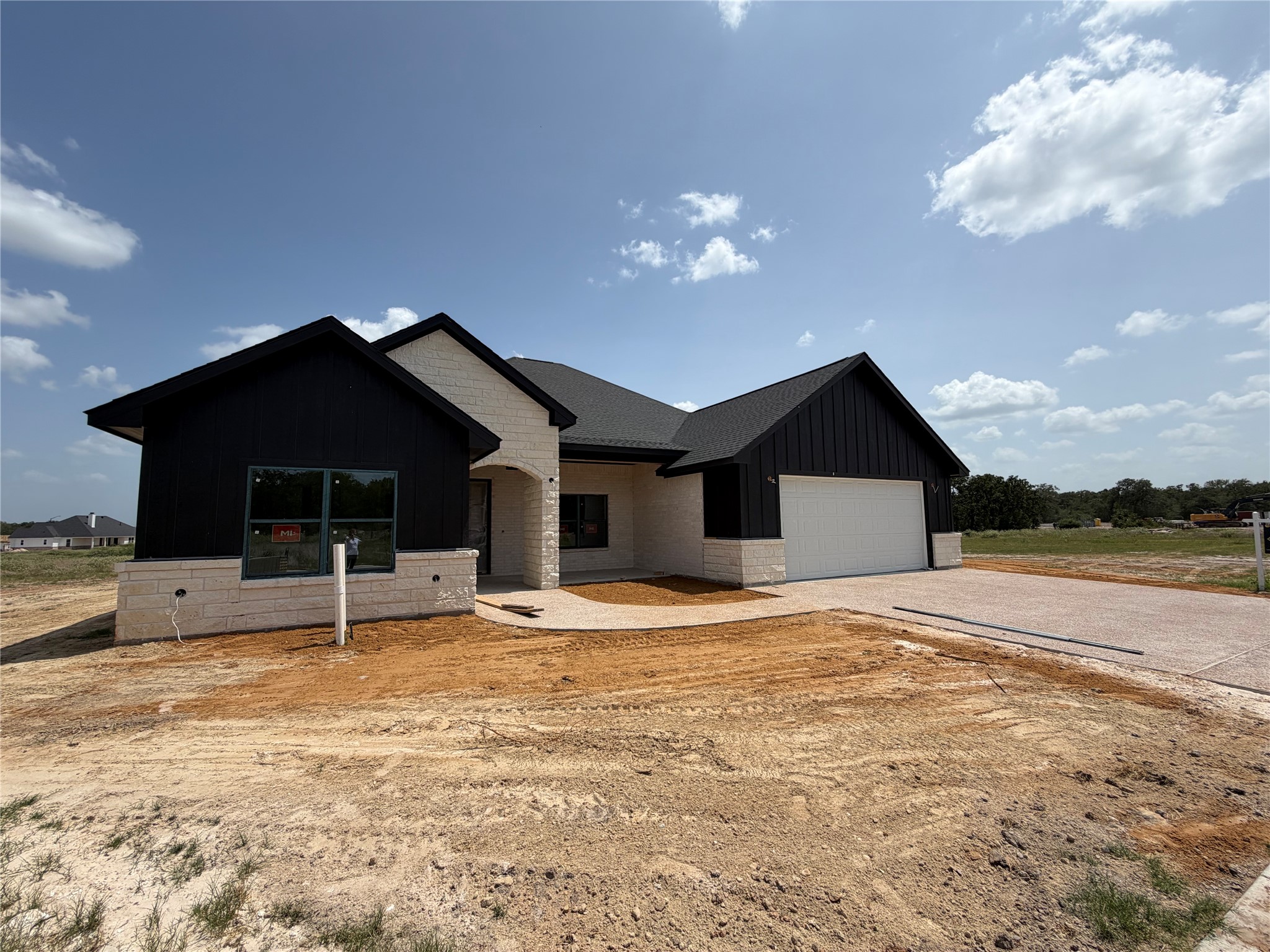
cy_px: 476
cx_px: 635
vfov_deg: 85.7
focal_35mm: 14
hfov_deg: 102.1
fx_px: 514
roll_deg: +1.7
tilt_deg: +4.9
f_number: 2.2
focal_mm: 2.22
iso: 20
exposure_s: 1/1399
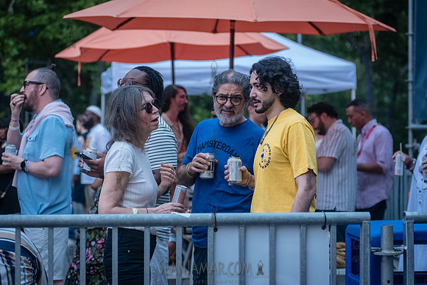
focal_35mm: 95
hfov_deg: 21.6
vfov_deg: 14.5
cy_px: 124
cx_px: 222
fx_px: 1121
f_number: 3.2
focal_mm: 80
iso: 3200
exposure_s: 1/320
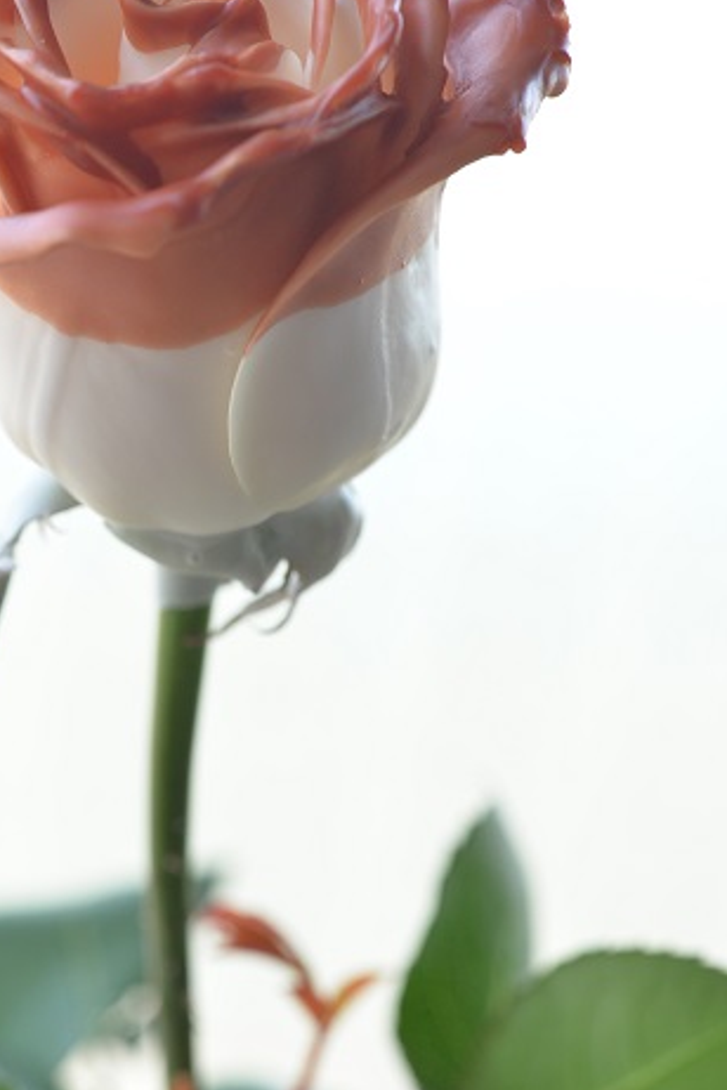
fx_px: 2756
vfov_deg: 22.4
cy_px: 528
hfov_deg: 15.0
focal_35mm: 91
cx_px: 185
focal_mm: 60
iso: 1000
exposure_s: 1/320
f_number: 8
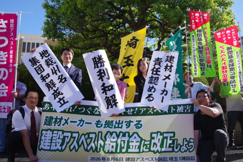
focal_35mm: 45
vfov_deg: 29.9
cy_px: 81
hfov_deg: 43.6
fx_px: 304
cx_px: 122
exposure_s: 1/800
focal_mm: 45
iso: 800
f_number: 10
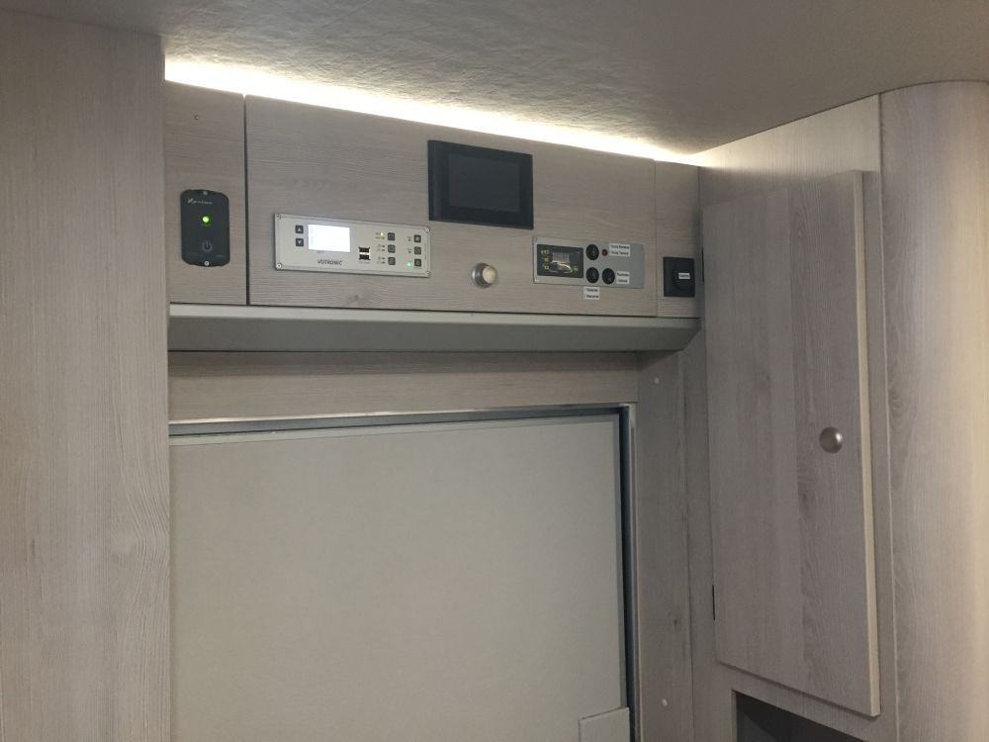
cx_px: 494
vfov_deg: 48.2
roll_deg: +1.5
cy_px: 371
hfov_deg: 61.7
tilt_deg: +2.1
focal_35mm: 29
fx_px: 829
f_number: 2.2
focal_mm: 4.15
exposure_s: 1/33
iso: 320
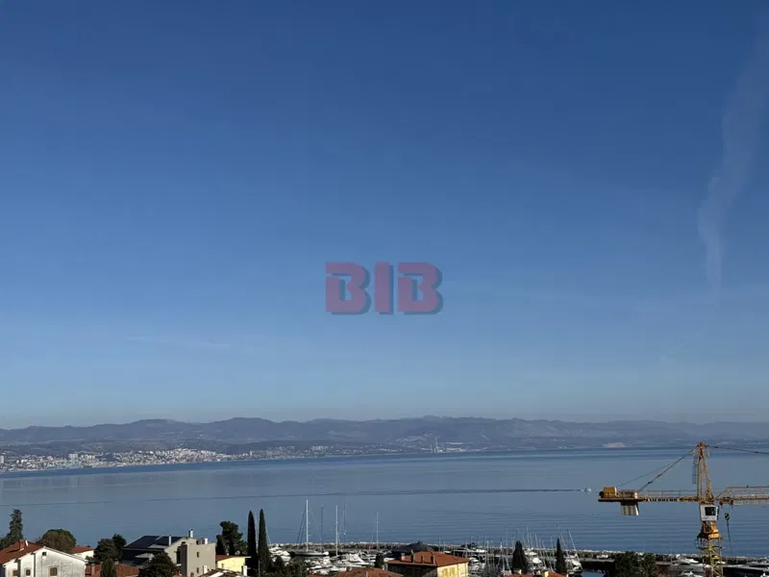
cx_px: 384
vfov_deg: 30.3
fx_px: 1066
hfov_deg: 39.7
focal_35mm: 48
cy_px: 288
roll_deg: +2.4
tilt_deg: +8.0
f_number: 1.78
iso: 64
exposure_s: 1/7937
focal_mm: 6.76
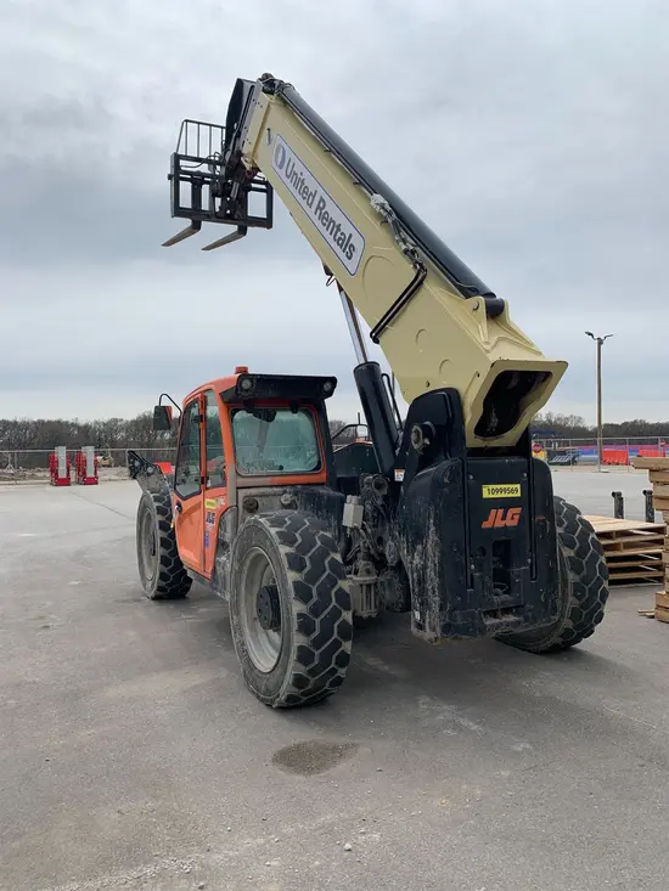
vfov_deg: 67.3
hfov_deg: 53.1
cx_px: 334
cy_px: 446
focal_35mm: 26
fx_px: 670
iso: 25
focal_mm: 4.25
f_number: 1.8
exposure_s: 1/4098
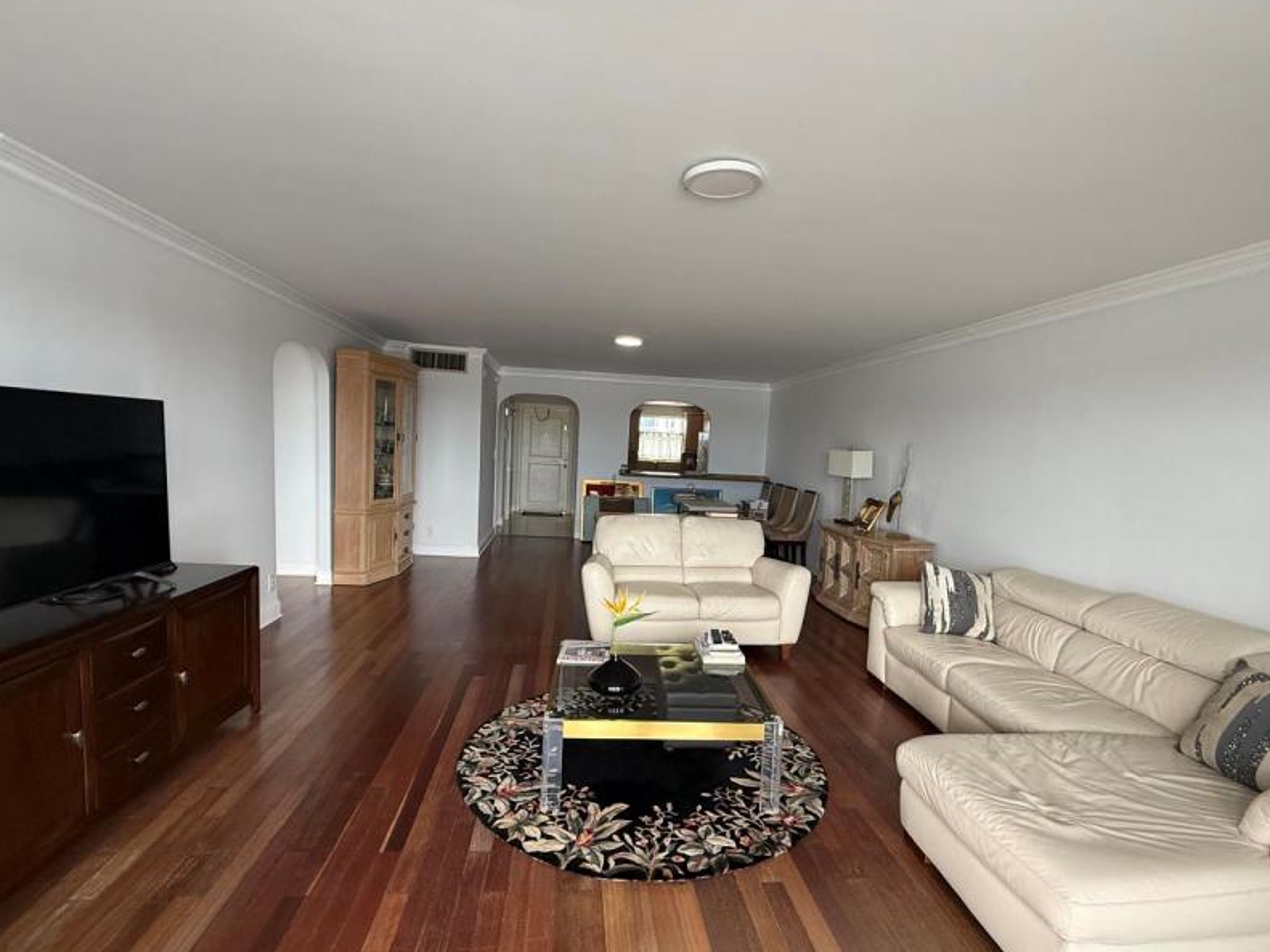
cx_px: 644
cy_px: 507
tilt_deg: -4.1
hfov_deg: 91.0
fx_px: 624
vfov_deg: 74.6
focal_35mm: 17
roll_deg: -3.0
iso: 200
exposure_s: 1/99
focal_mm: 2.22
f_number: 2.2
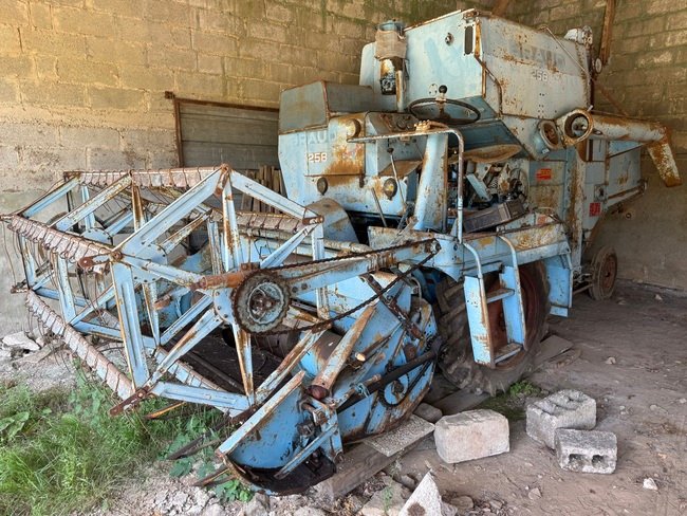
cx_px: 344
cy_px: 258
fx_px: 476
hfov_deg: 71.6
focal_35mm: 24
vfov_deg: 56.8
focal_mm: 6.76
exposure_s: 1/121
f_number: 1.78
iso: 64
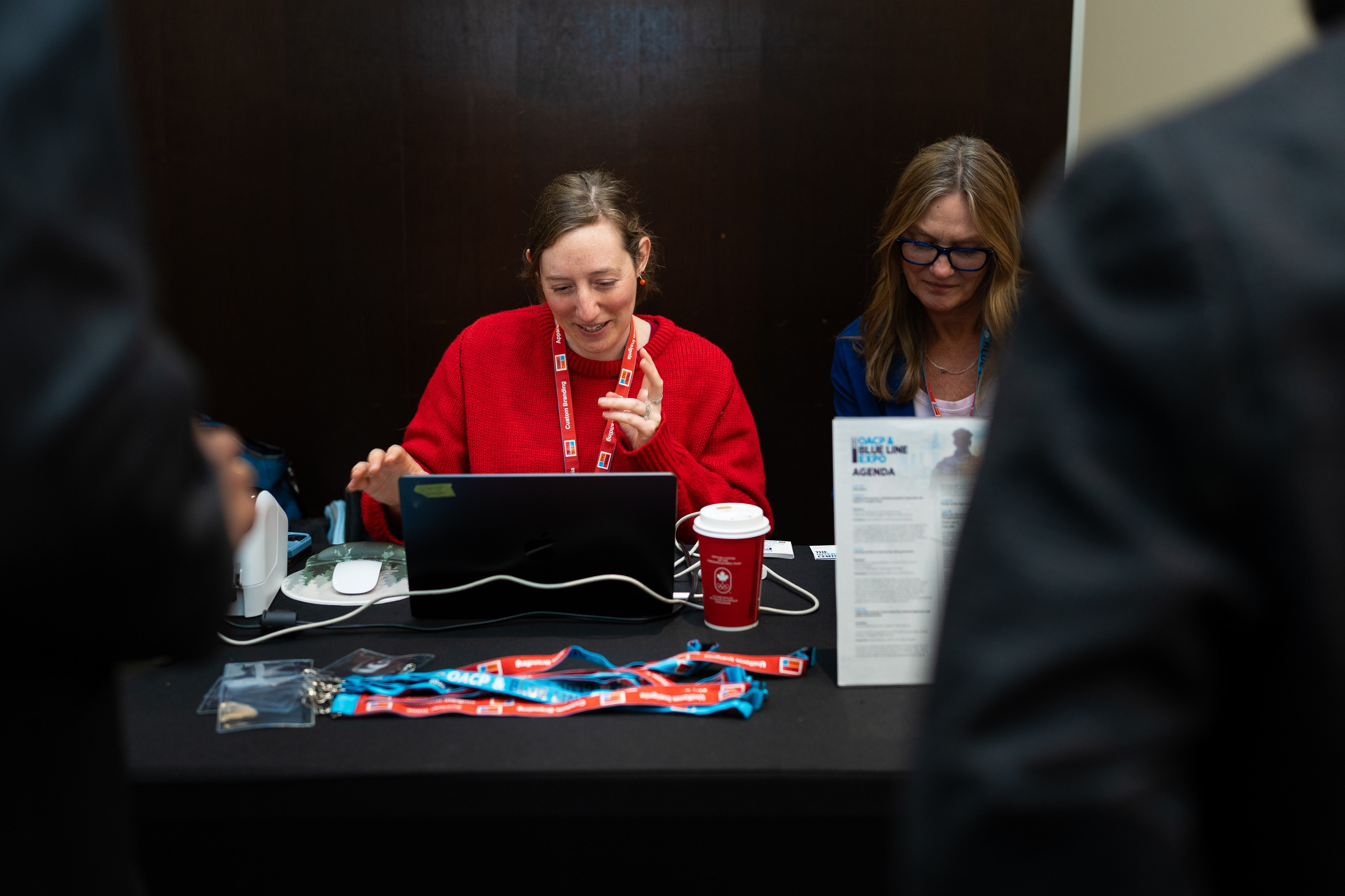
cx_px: 660
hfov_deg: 46.2
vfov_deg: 31.7
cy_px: 356
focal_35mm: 42
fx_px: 1575
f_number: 1.8
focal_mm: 35
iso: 640
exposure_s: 1/200
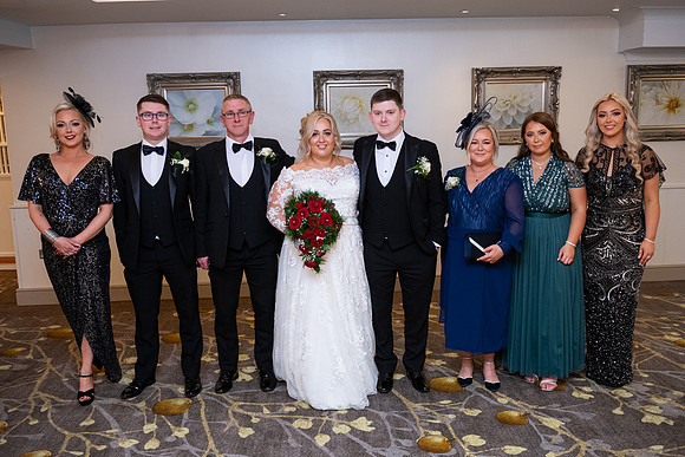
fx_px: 644
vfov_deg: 39.1
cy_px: 224
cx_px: 356
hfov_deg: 56.0
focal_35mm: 34
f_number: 3.5
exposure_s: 1/160
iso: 1000
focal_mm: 31
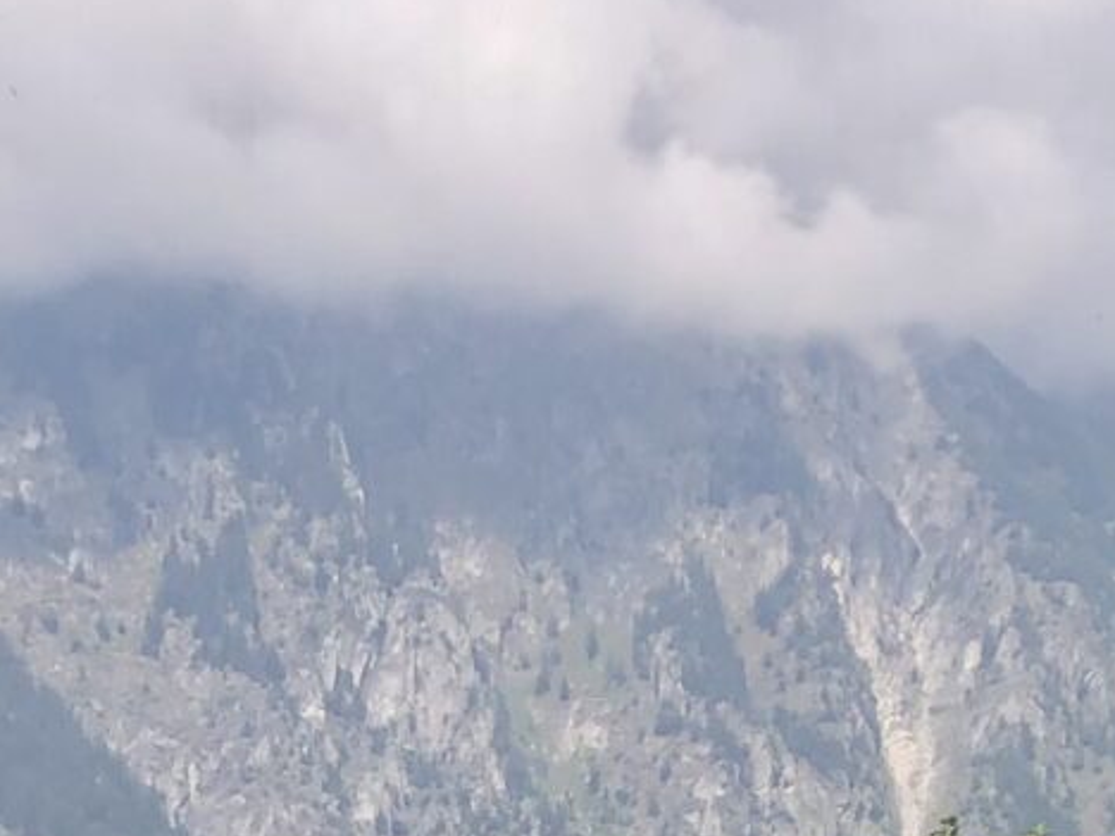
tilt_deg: -3.4
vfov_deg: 8.9
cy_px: 1929
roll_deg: +0.1
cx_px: 455
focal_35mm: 153
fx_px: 4928
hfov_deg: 12.9
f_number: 1.8
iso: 20
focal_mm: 3.99
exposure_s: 1/1372
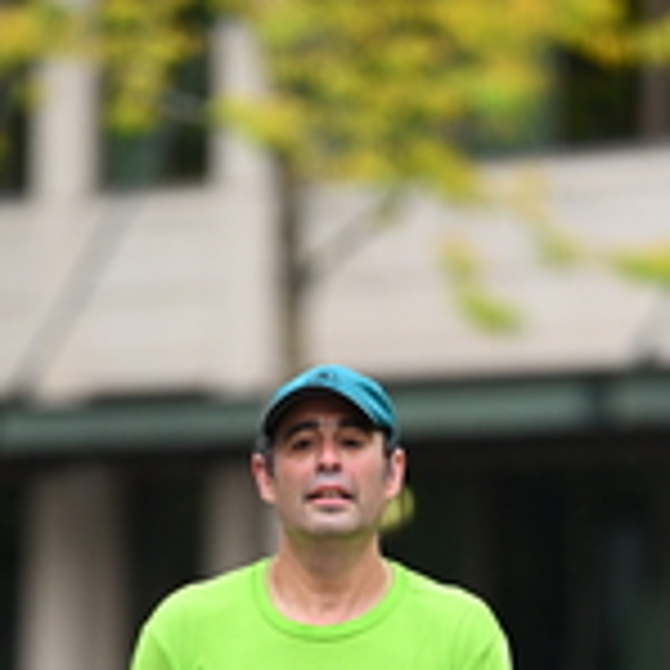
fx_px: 13708
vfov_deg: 2.8
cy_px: 917
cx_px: 268
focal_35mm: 626
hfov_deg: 2.8
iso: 1000
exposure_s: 1/1600
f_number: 2.8
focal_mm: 200
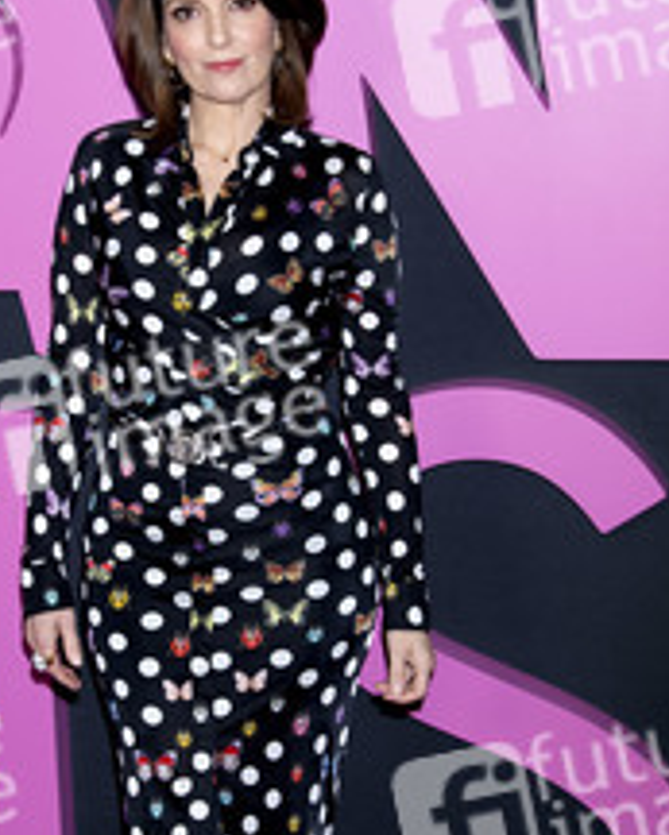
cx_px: 240
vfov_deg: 28.4
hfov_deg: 23.1
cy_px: 607
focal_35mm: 66
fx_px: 1632
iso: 400
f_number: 5.6
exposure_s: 1/200
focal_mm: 38
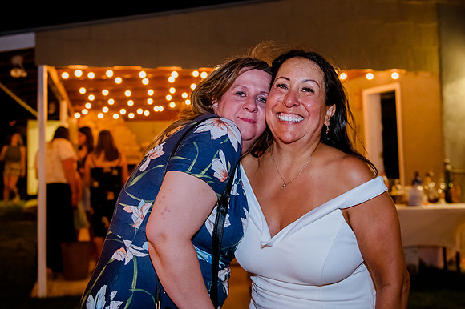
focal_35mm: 41
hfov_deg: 47.1
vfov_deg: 32.2
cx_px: 233
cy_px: 116
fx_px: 534
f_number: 2.8
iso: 5000
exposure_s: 1/80
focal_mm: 32
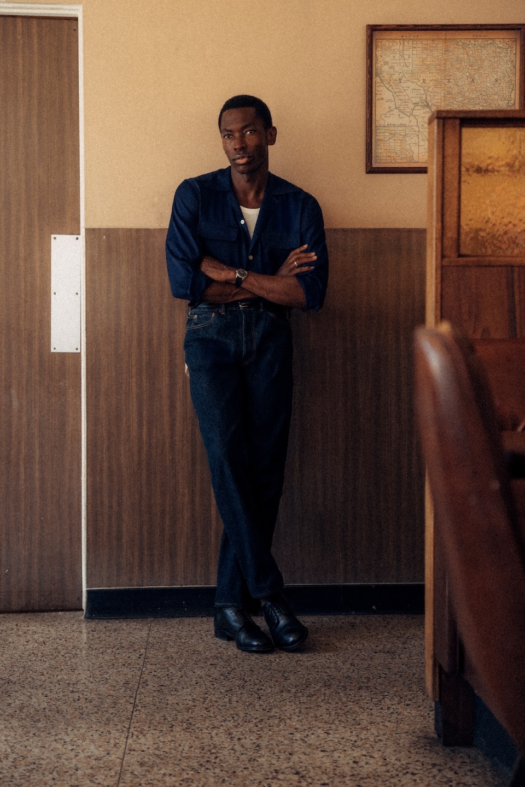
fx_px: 1225
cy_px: 394
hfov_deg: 24.2
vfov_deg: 35.6
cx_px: 262
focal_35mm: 56
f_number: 2.8
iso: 800
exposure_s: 1/640
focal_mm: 56
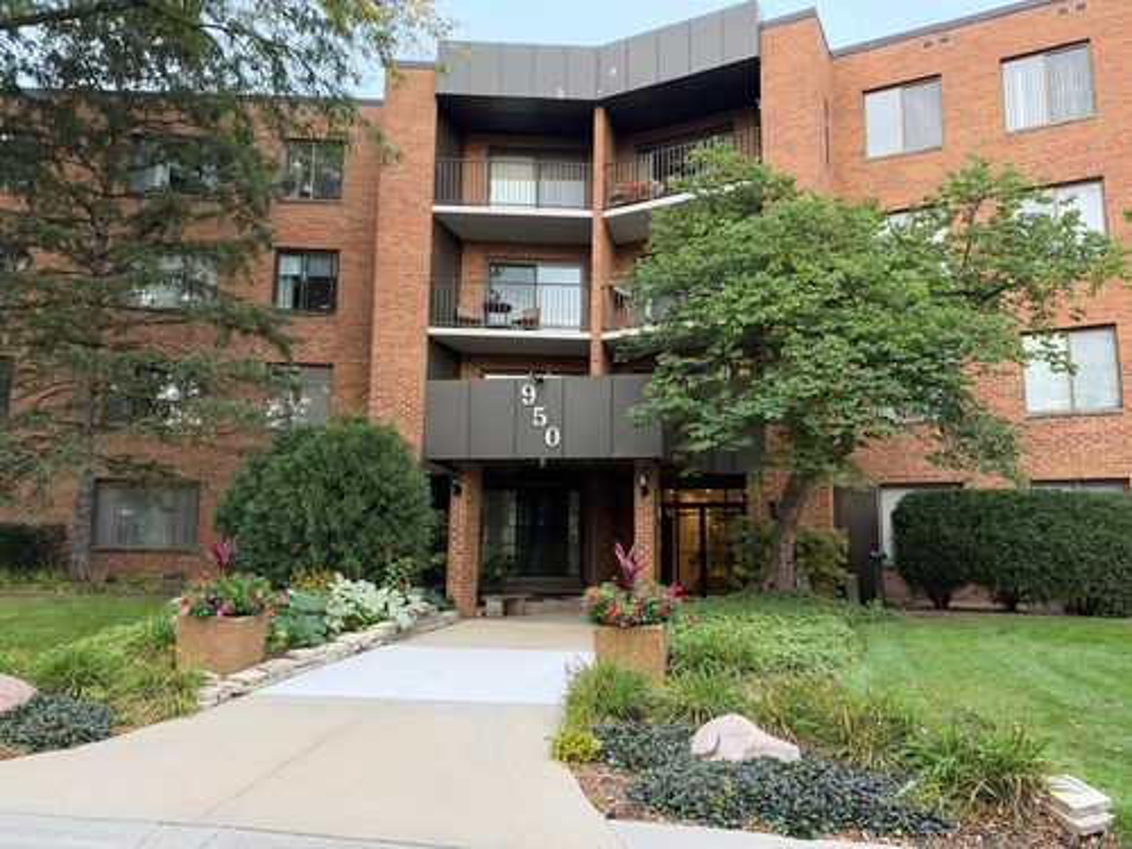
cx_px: 566
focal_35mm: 24
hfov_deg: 71.6
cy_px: 424
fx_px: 785
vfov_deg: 56.8
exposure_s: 1/121
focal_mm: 6.93
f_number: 1.8
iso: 160
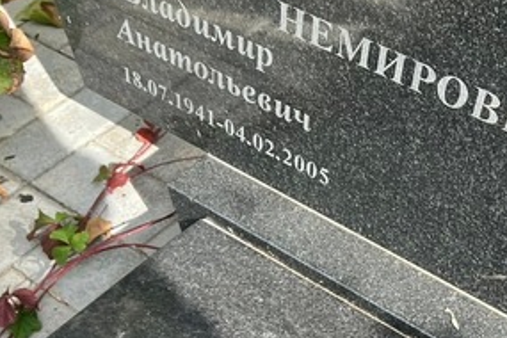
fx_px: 1070
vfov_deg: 17.9
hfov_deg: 25.9
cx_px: 441
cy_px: 226
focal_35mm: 76
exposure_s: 1/1779
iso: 50
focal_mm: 5.7
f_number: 1.5
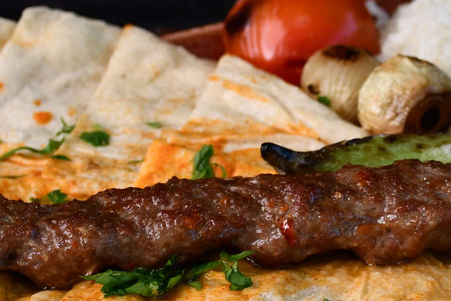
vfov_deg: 9.7
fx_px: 1779
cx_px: 292
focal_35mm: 142
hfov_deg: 14.4
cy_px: 196
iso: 400
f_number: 5
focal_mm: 30
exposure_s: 1/250
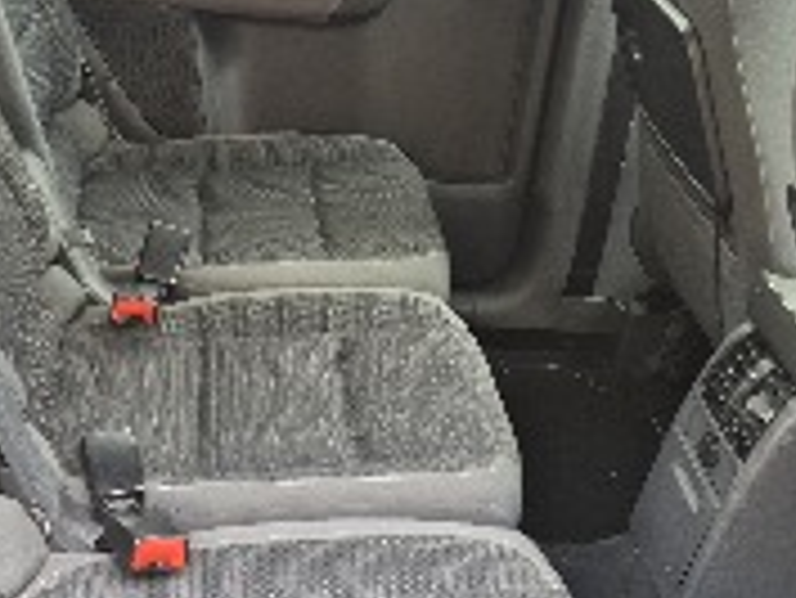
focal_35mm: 54
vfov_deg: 27.0
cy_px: 369
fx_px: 1243
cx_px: 328
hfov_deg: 35.4
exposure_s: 1/180
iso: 200
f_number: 1.8
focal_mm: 5.4
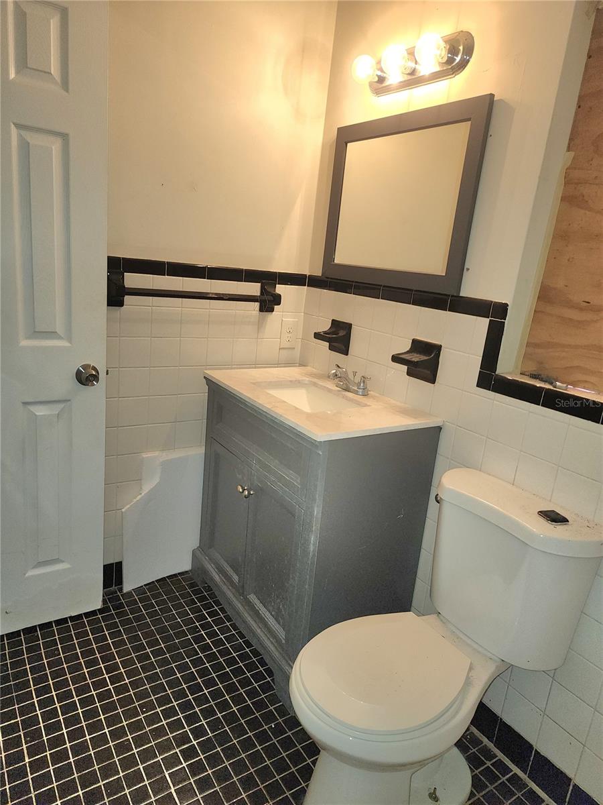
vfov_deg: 73.9
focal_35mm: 23
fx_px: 534
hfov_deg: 58.9
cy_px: 402
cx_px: 302
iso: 100
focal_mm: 6.4
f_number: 1.8
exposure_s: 1/30
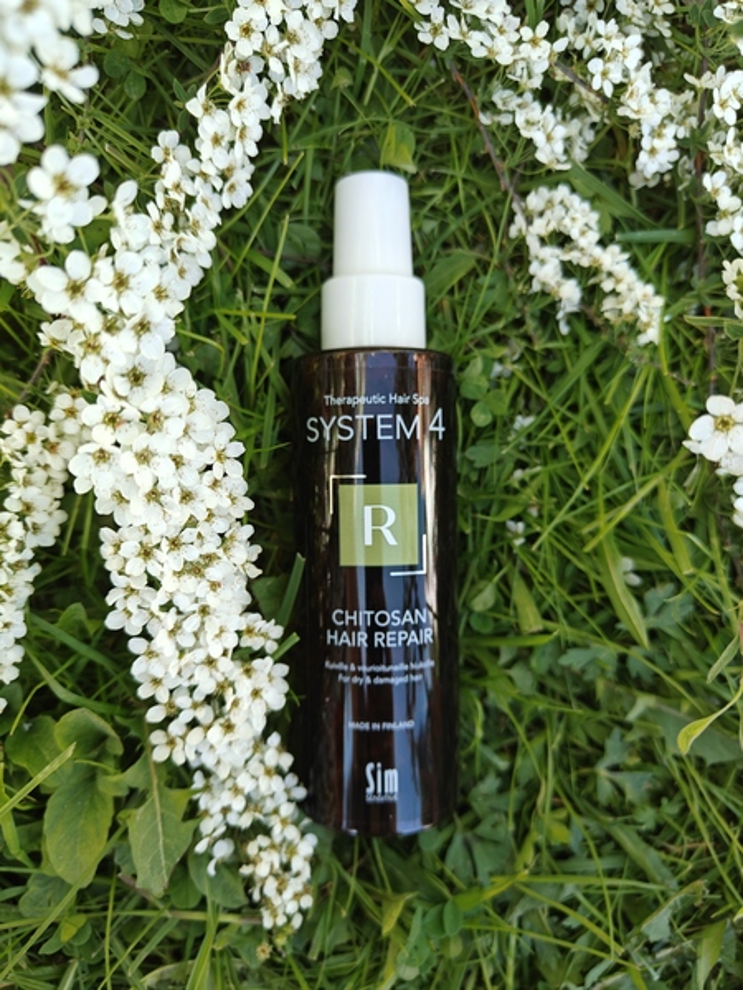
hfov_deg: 56.8
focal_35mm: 24
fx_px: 687
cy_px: 495
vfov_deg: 71.6
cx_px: 372
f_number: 1.8
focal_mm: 5.59
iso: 50
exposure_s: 1/339
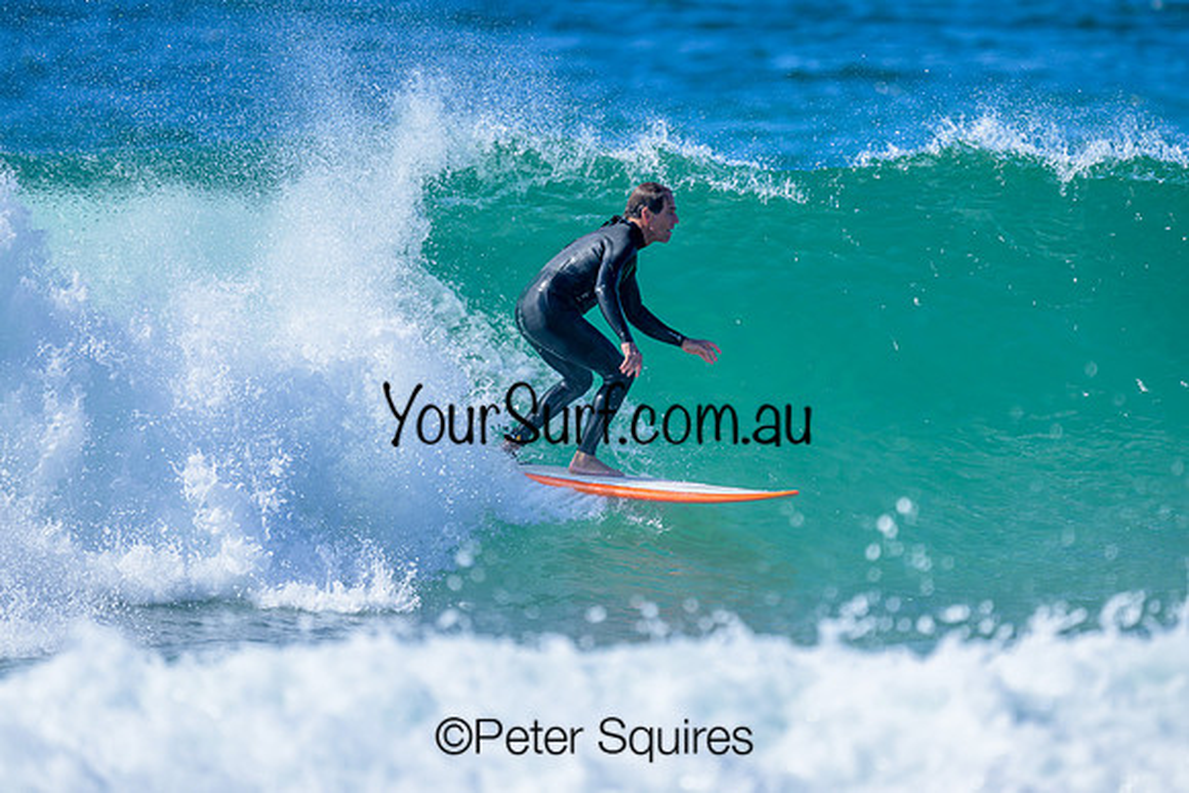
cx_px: 594
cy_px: 396
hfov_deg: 2.6
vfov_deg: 1.7
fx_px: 26427
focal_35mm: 800
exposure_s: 1/2000
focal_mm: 800
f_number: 6.3
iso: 450
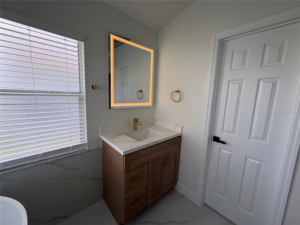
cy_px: 112
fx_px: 121
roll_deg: -2.5
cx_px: 150
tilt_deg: -7.9
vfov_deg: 85.7
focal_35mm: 14
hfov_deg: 102.1
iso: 40
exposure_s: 1/109
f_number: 2.2
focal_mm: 2.22
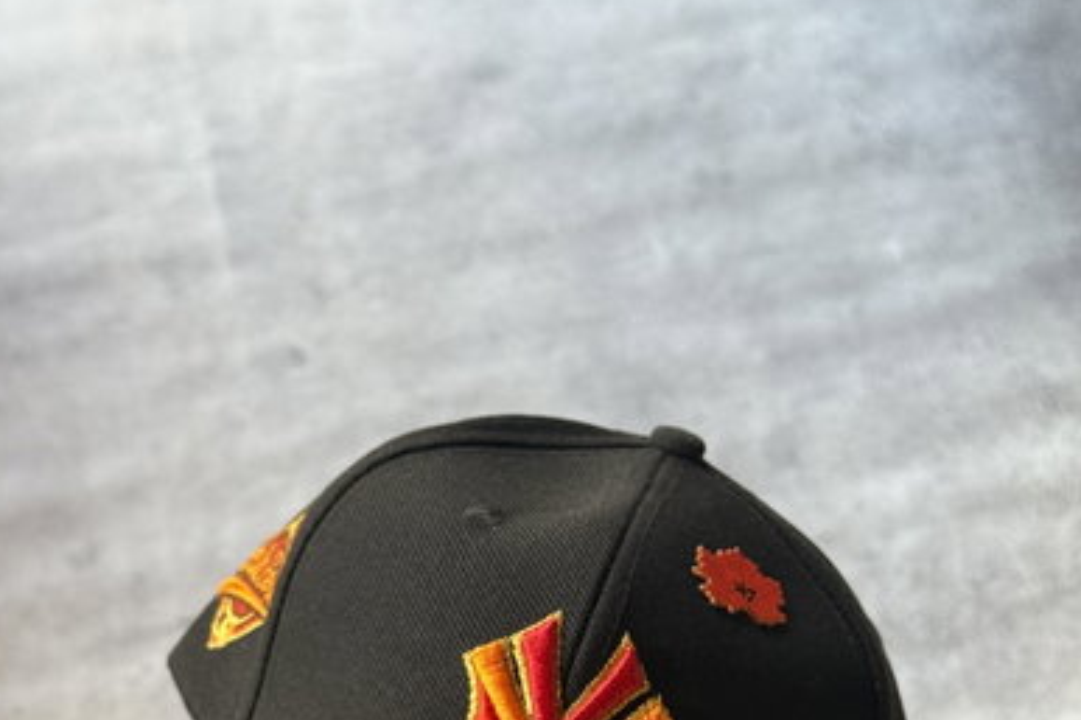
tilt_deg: -69.1
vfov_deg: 19.3
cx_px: 524
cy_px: 688
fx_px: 2071
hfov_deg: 29.3
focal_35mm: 69
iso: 100
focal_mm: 6.76
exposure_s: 1/78
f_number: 1.78
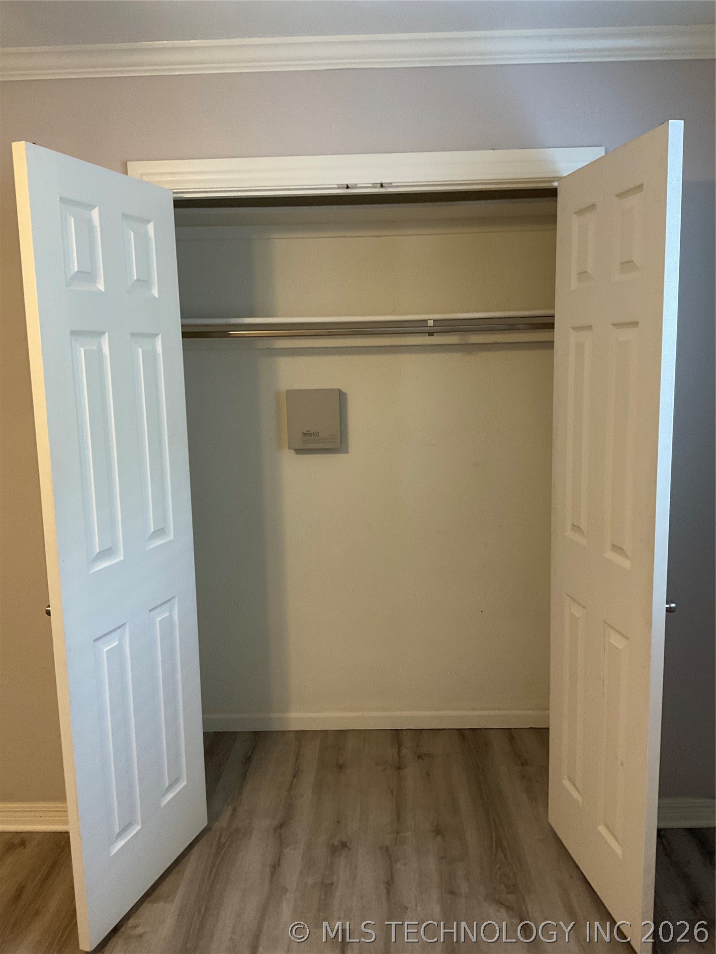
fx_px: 800
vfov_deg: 61.7
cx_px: 358
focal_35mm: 29
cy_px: 477
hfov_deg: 48.2
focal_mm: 3
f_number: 1.8
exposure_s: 1/60
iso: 100
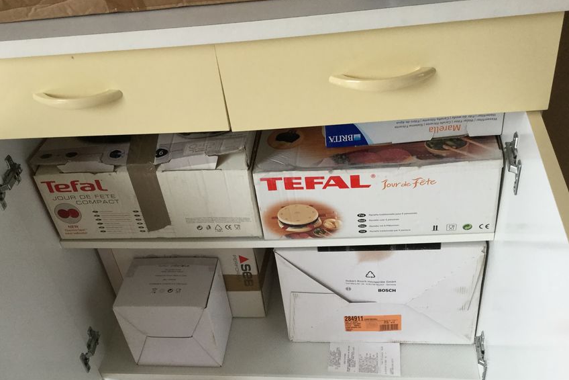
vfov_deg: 34.8
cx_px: 260
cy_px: 248
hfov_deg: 50.6
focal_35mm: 38
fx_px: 601
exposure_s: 1/33
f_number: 2.4
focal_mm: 3.3
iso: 100
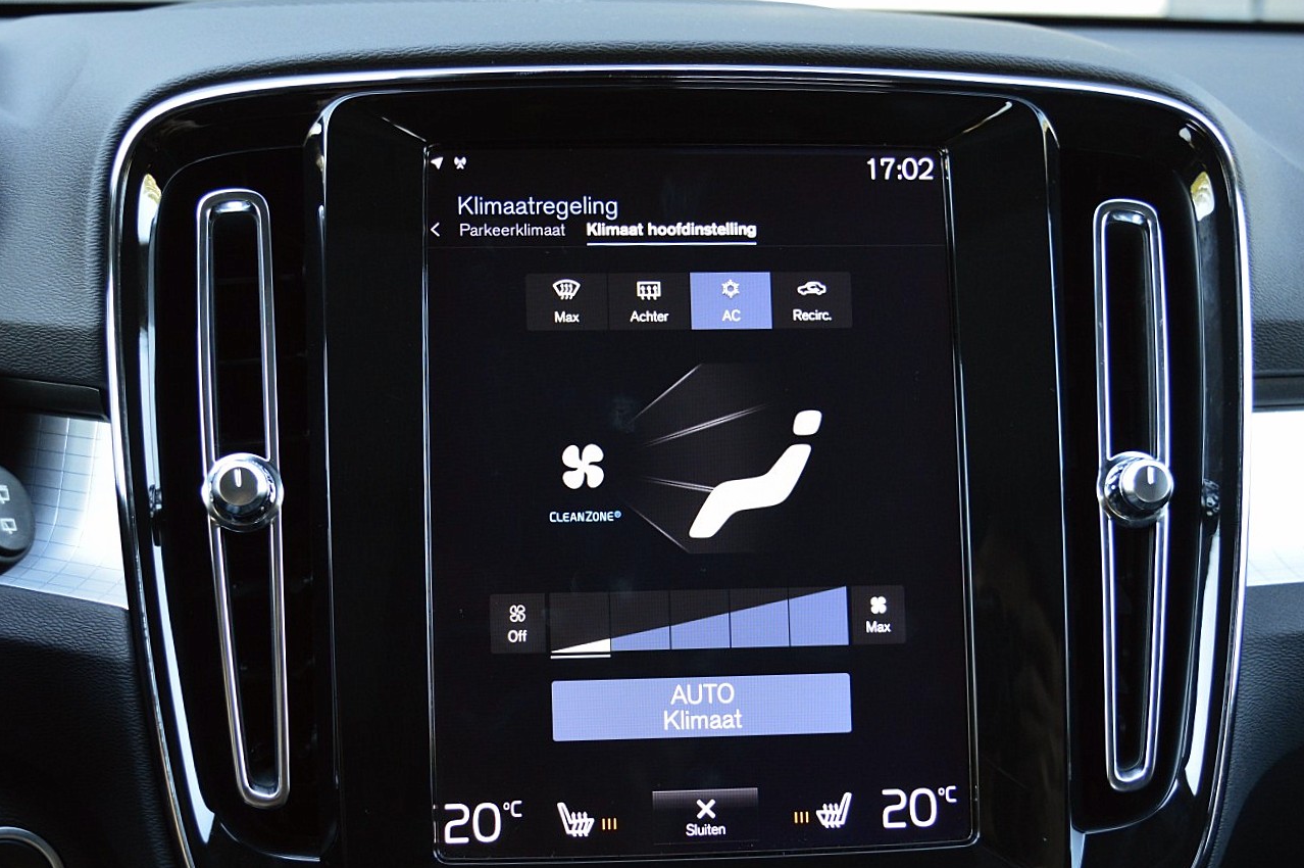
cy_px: 517
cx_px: 647
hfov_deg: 41.4
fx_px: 1724
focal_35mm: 48
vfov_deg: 28.2
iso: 800
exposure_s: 1/60
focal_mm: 25
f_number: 4.5
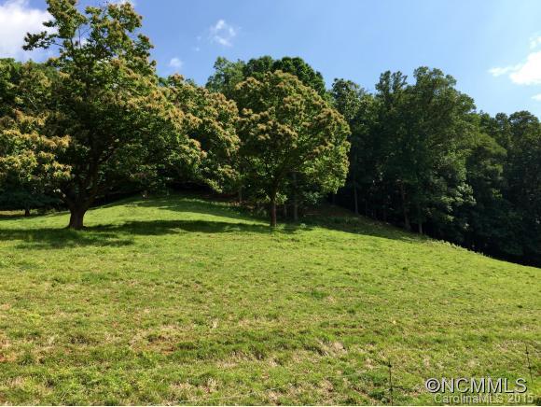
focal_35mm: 29
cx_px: 270
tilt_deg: +15.7
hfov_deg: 61.6
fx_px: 454
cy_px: 204
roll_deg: +1.9
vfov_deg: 48.3
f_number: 2.2
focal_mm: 4.15
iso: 32
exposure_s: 1/1522
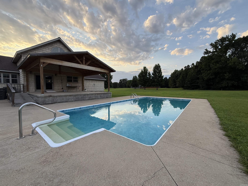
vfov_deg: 85.7
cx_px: 124
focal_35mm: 14
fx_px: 100
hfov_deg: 102.1
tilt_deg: -2.6
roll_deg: +0.2
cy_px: 93
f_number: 2.2
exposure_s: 1/328
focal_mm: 2.22
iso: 50
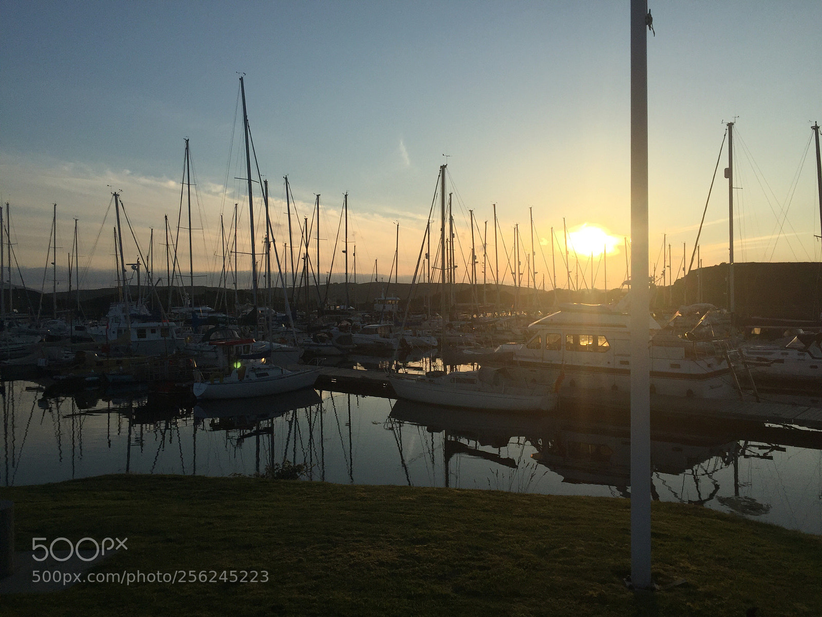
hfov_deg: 61.7
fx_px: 689
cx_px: 411
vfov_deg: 48.2
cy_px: 308
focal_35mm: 29
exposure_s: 1/3968
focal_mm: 4.15
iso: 32
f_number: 2.2
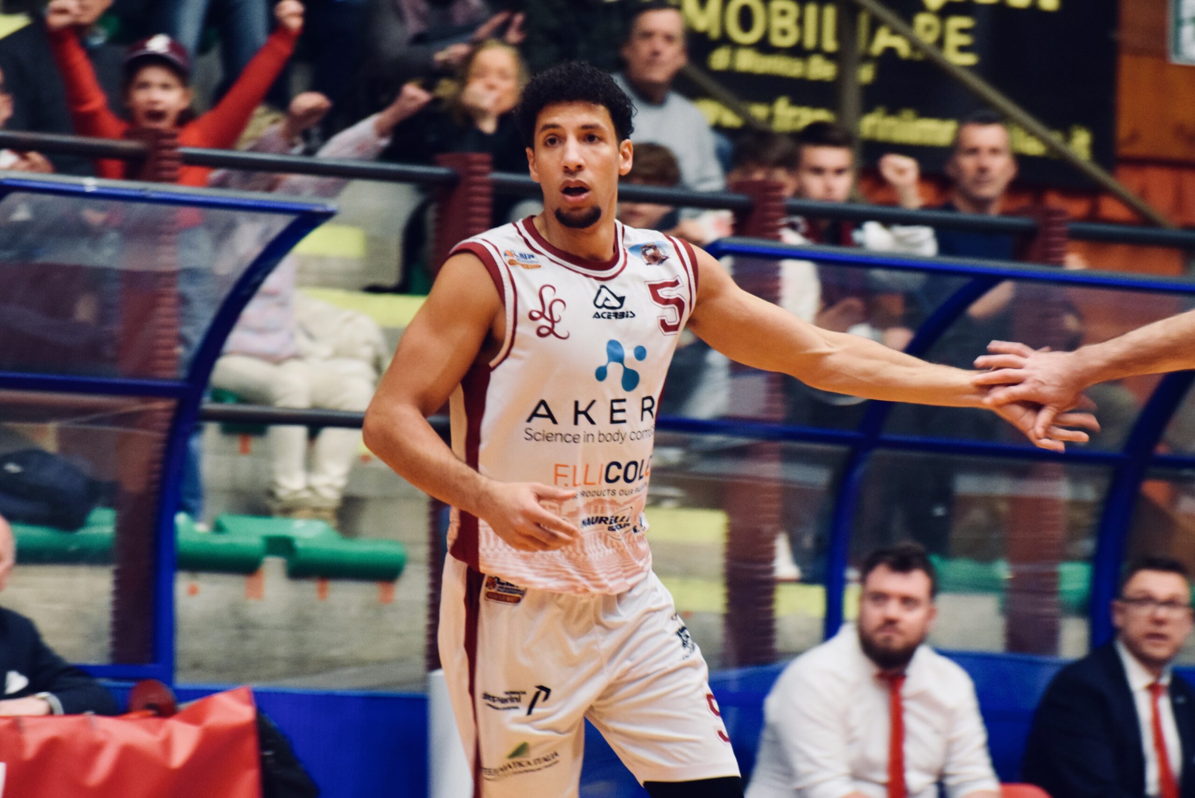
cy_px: 399
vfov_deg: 4.2
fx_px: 10956
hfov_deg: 6.2
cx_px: 598
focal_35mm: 330
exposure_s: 1/160
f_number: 5.3
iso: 3200
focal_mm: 220
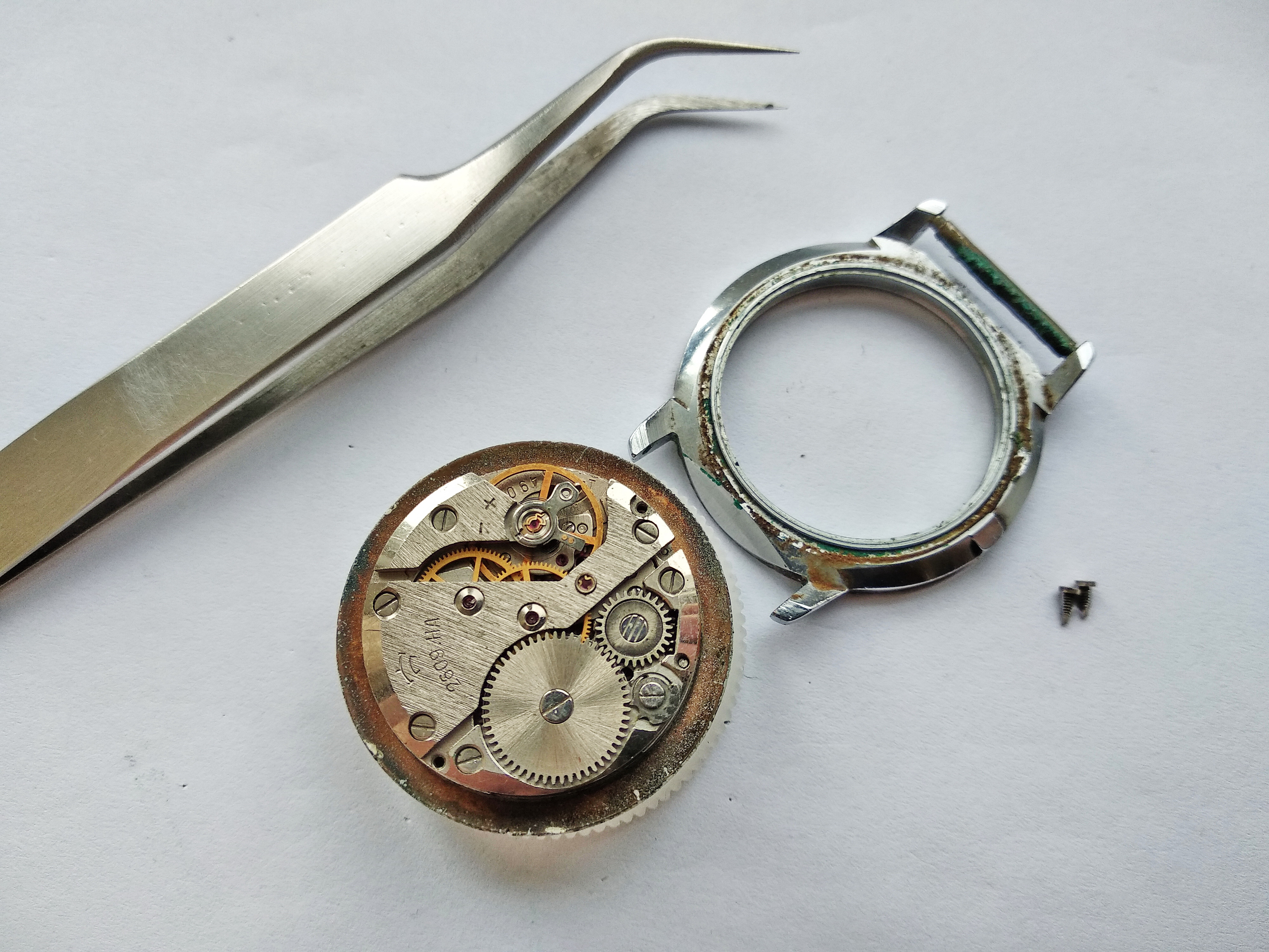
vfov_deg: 53.1
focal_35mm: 26
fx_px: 953
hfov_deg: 67.3
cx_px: 634
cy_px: 476
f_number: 2.2
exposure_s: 1/100
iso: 160
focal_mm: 3.81
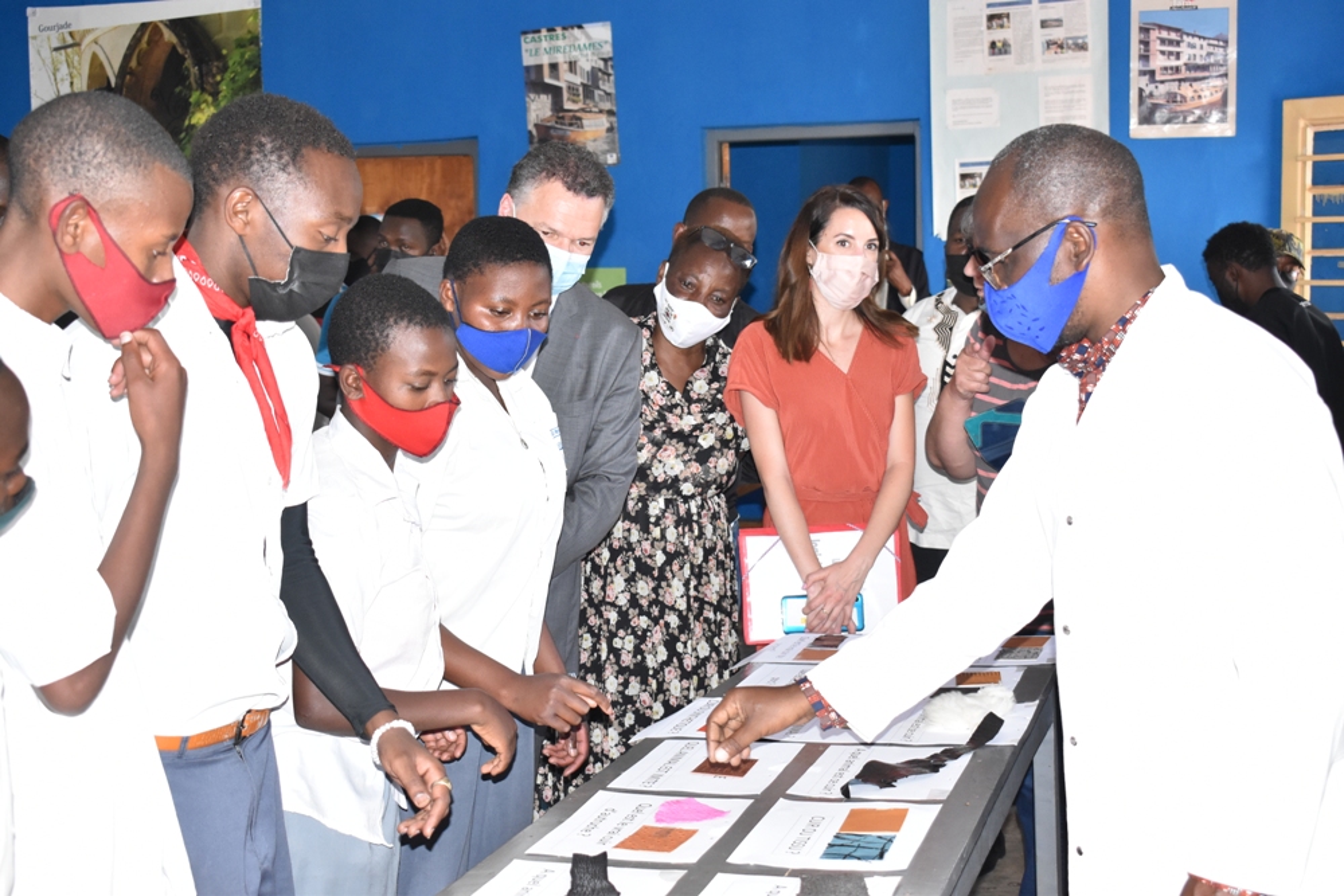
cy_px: 448
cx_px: 672
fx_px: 2016
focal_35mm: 54
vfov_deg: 25.1
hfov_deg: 36.9
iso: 1600
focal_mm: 36
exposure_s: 1/200
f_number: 5.6
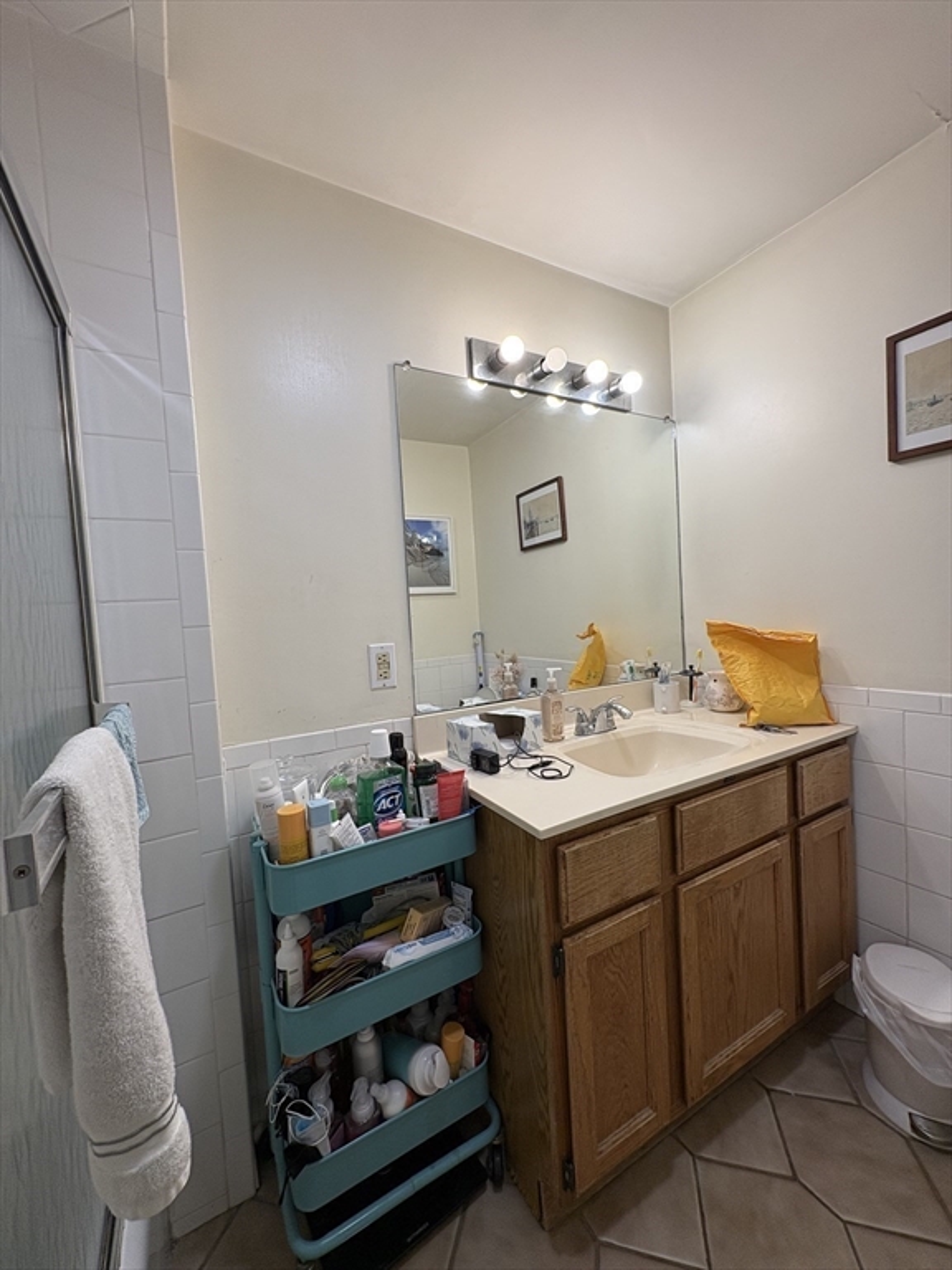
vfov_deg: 102.1
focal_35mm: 14
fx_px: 513
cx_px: 476
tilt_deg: -1.3
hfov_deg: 85.7
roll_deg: +3.1
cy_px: 635
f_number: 2.2
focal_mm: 2.22
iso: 80
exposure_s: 1/120
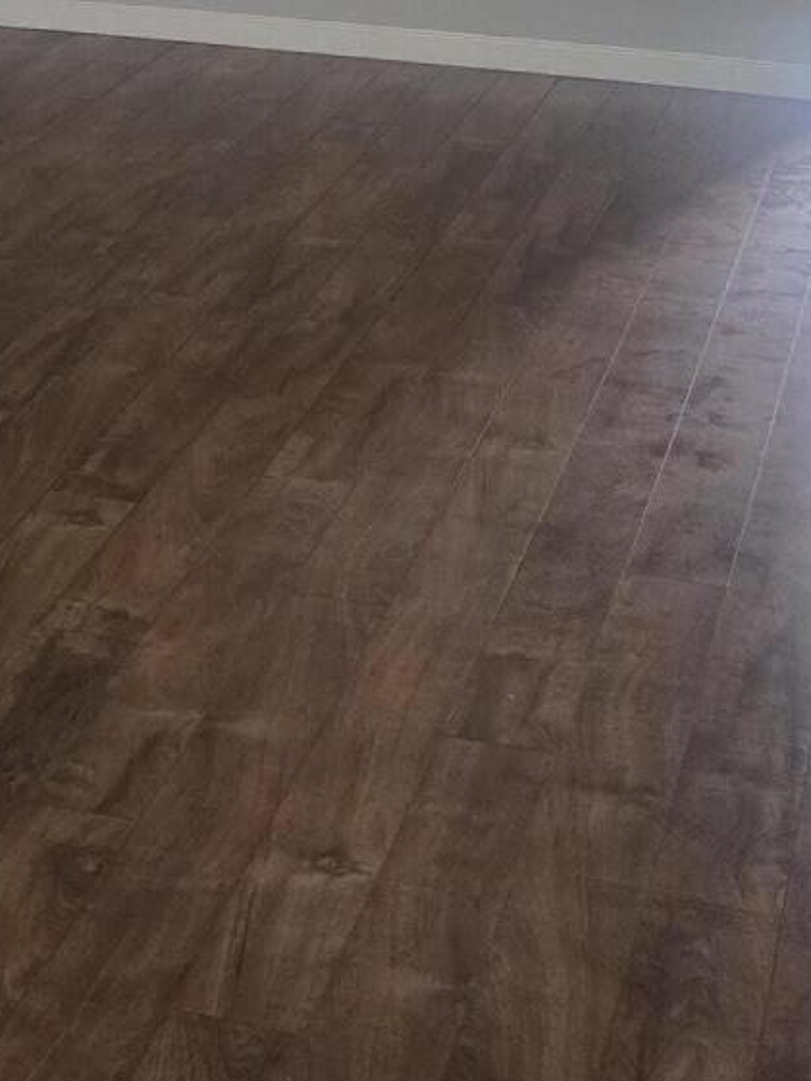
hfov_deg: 17.9
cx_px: 245
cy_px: -79
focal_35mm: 82
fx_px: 2561
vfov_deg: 22.6
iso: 500
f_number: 1.7
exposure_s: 1/120
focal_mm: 6.3
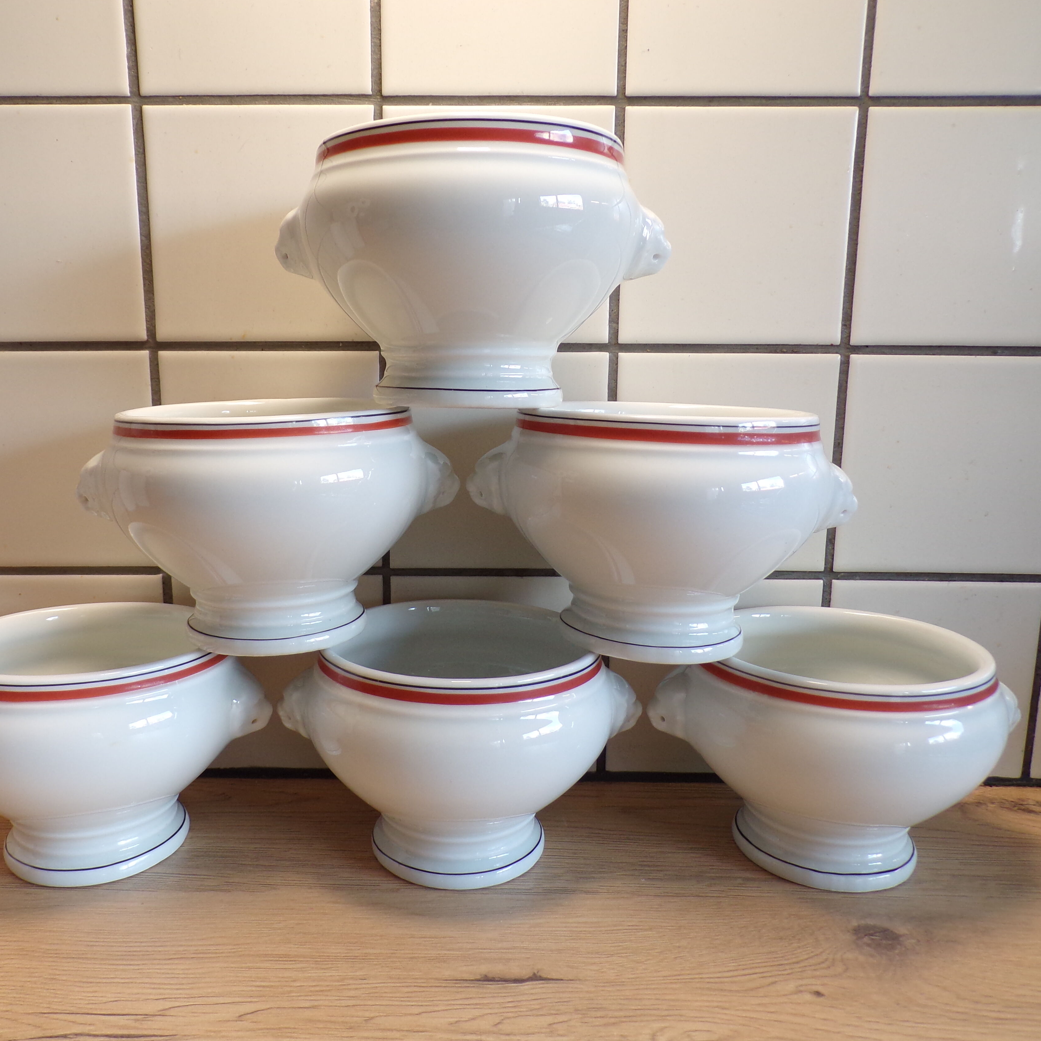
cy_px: 525
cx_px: 468
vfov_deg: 55.6
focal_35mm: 29
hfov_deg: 55.5
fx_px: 987
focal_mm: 4.3
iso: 105
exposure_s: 1/34
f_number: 3
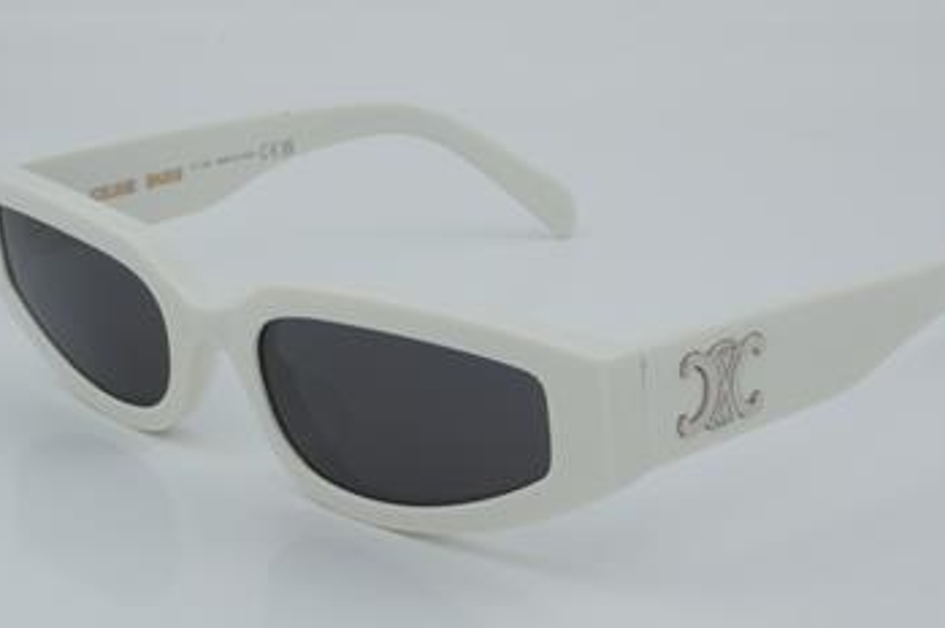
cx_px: 485
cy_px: 317
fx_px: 2255
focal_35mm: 86
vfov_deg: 15.9
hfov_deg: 23.7
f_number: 32
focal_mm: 50
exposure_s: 1/4
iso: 100
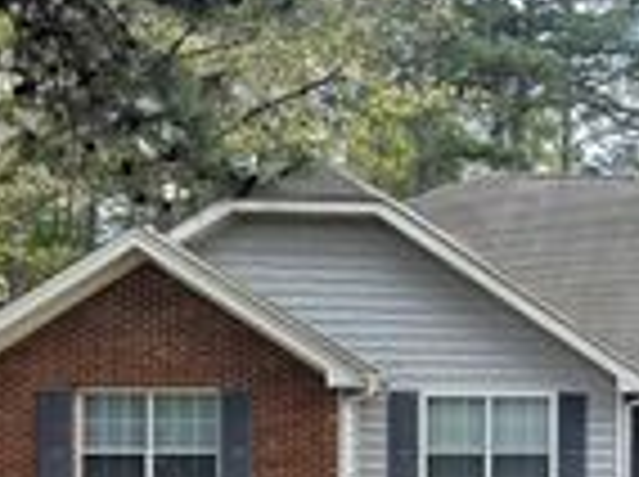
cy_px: 421
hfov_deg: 20.8
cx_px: 945
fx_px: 1493
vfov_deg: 17.9
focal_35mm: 81
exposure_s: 1/590
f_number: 1.7
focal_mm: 6.3
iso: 12
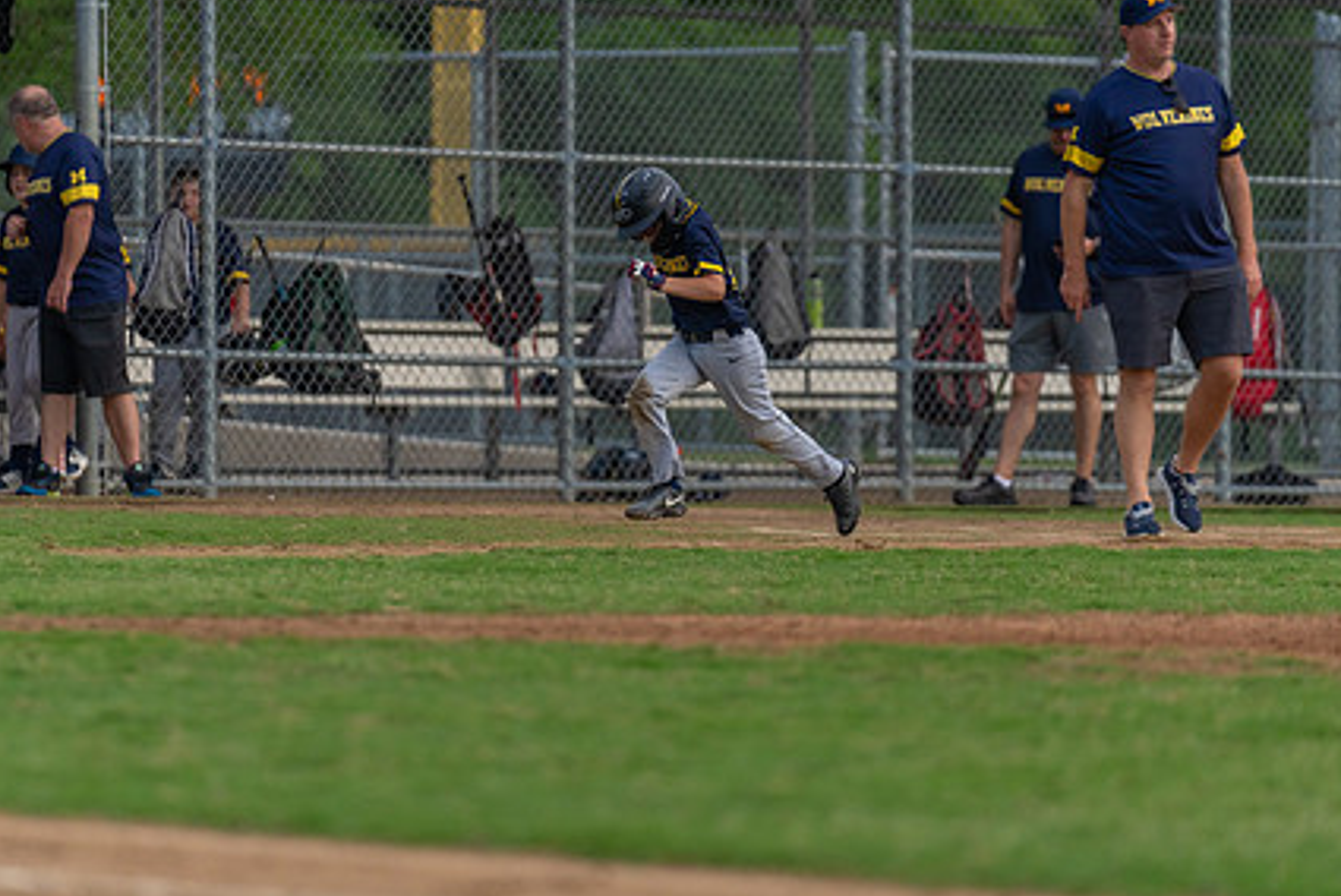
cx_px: 653
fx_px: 10176
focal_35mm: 273
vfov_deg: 5.0
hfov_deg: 7.5
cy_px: 383
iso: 1000
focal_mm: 200
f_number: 2.8
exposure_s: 1/1000
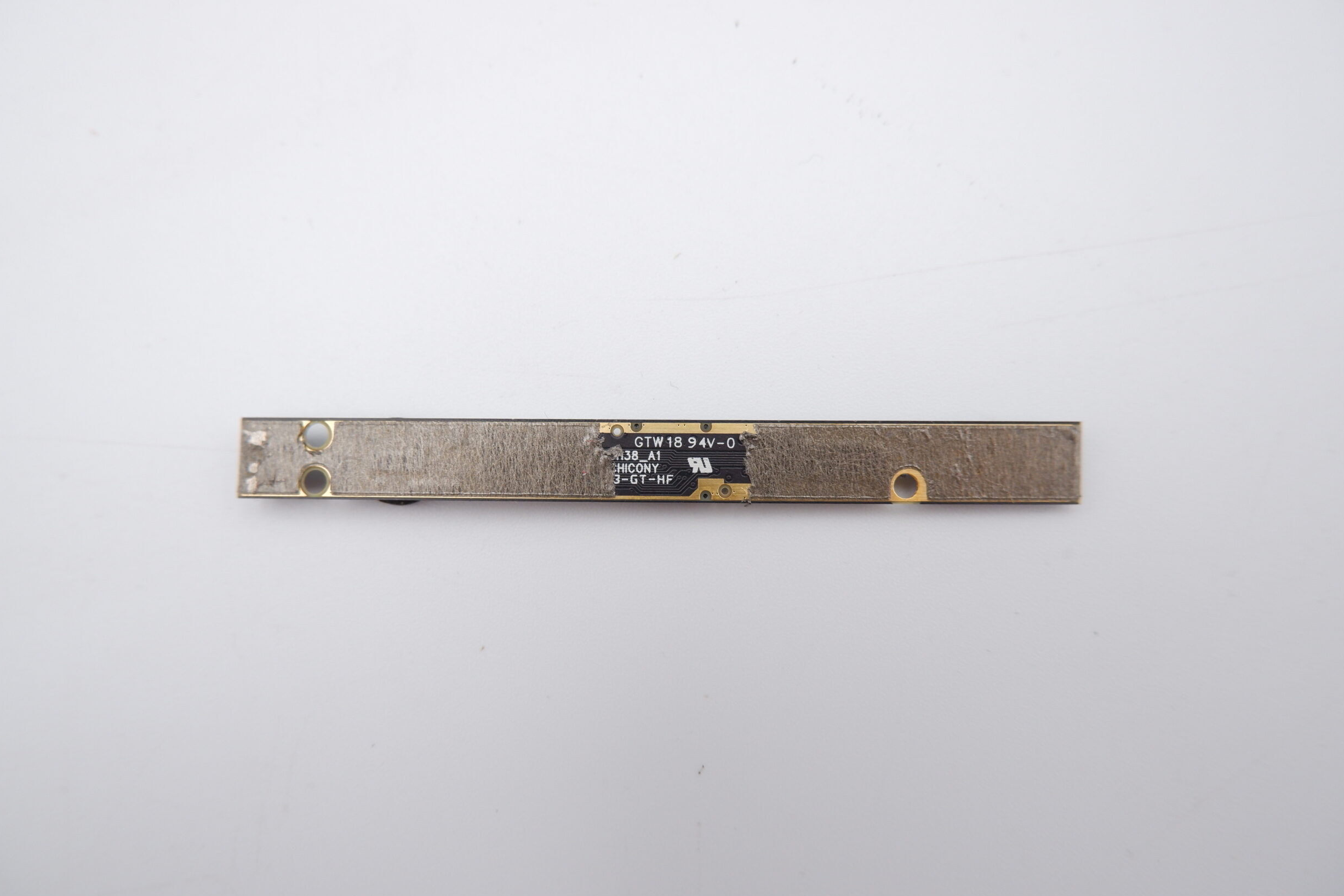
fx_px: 896
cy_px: 450
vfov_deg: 53.1
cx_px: 655
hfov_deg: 73.7
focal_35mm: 24
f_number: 5.6
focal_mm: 15
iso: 800
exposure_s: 1/210
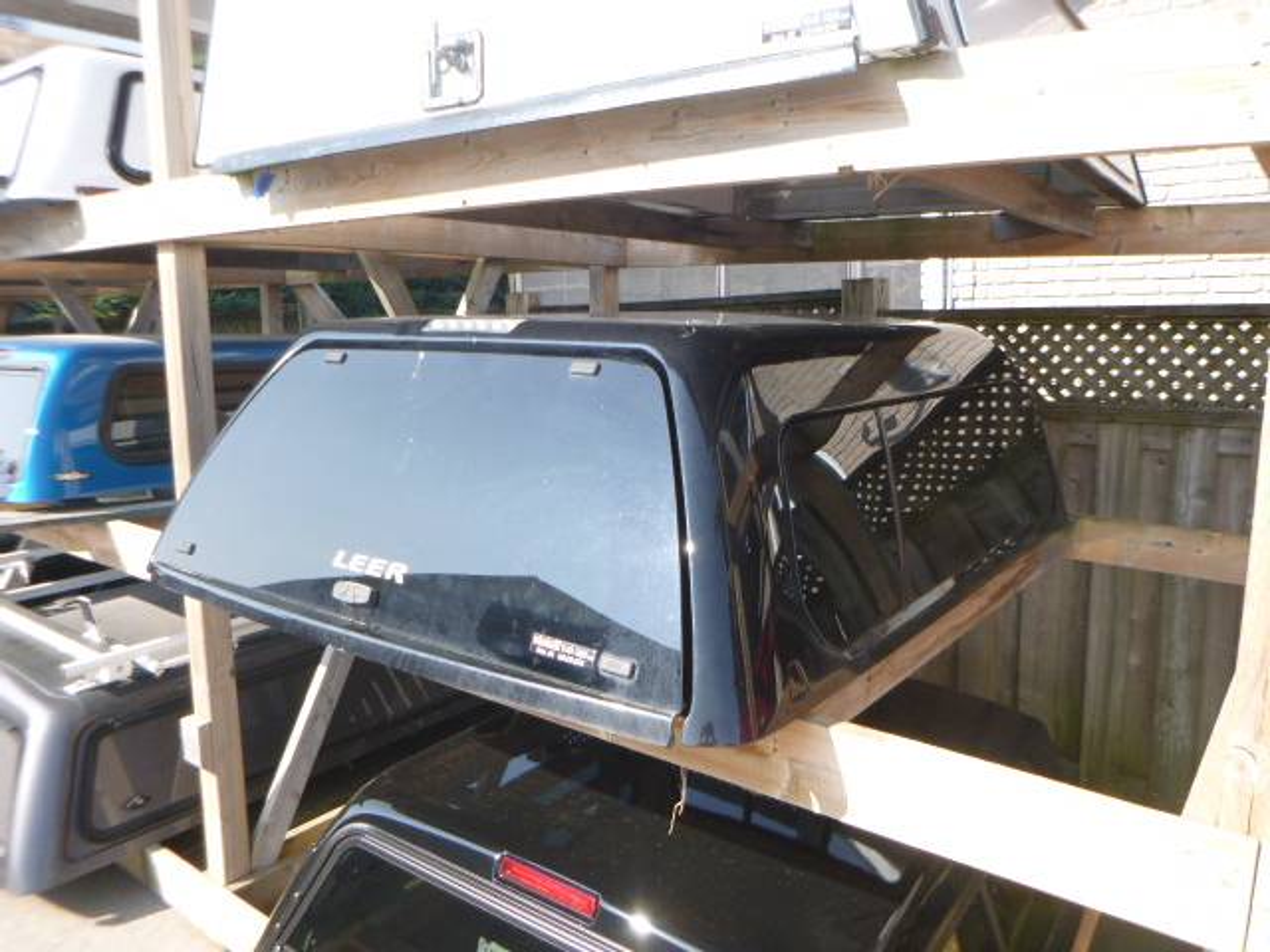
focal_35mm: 25
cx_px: 635
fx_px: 917
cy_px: 476
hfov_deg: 69.4
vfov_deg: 54.9
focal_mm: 4.5
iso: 100
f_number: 3.9
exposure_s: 1/125
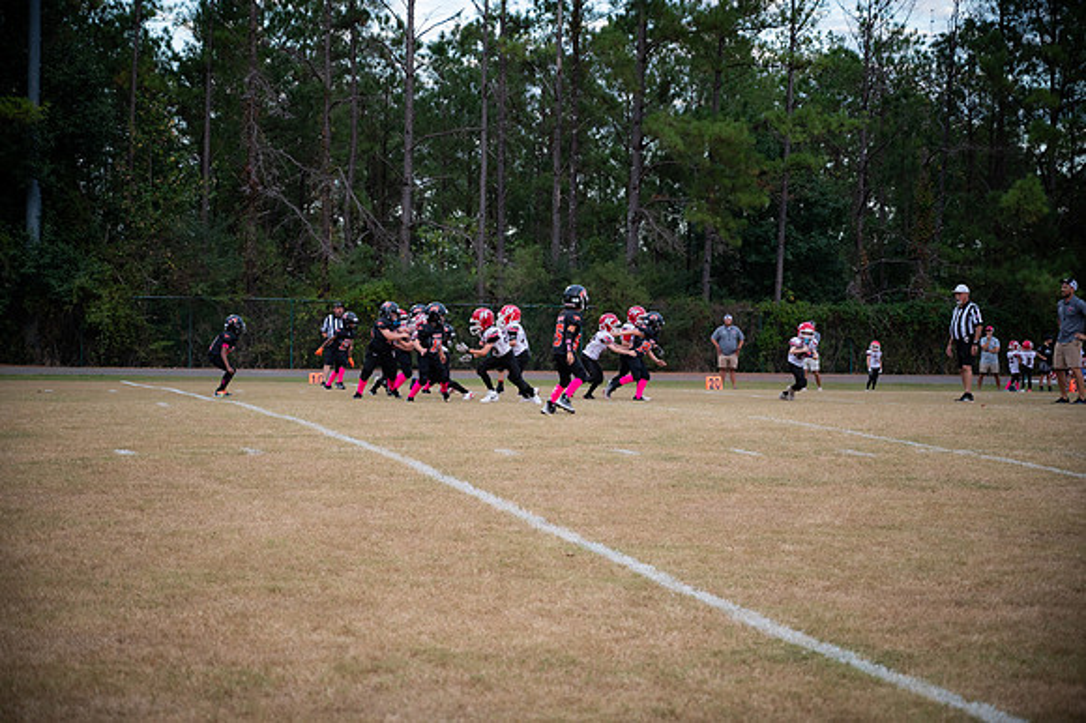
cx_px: 543
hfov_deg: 28.9
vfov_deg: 19.4
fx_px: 2110
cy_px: 362
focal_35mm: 70
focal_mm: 70
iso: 1250
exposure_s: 1/640
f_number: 4
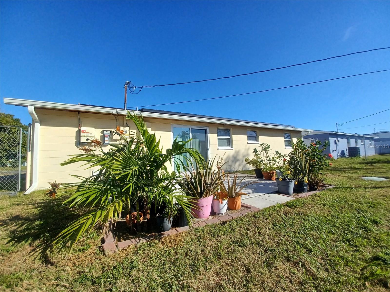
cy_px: 146
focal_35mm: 13
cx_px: 195
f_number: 2.2
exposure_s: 1/1513
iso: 40
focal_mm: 1.42
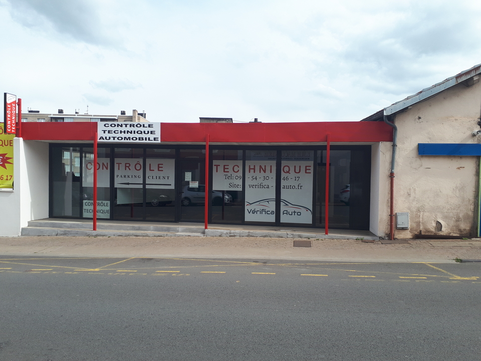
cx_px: 240
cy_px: 180
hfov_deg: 65.3
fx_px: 375
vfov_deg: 51.4
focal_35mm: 27
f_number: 1.9
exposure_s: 1/892
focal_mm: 3.6
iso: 40
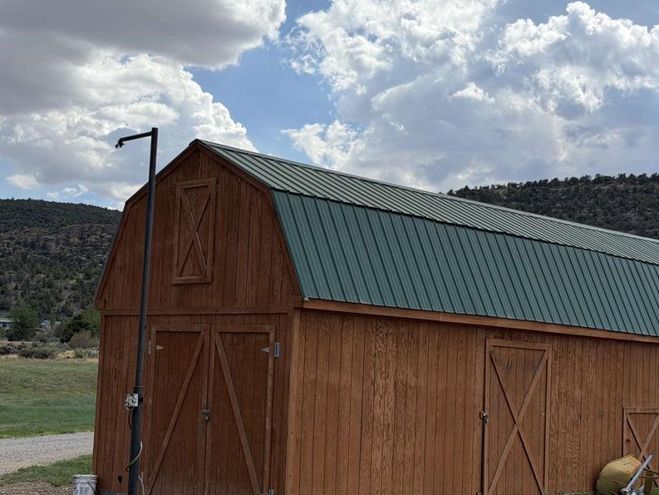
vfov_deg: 23.6
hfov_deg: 31.2
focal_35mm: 62
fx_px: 1180
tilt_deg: +3.8
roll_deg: -1.8
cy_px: 295
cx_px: 369
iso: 80
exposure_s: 1/5208
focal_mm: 6.76
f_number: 1.78
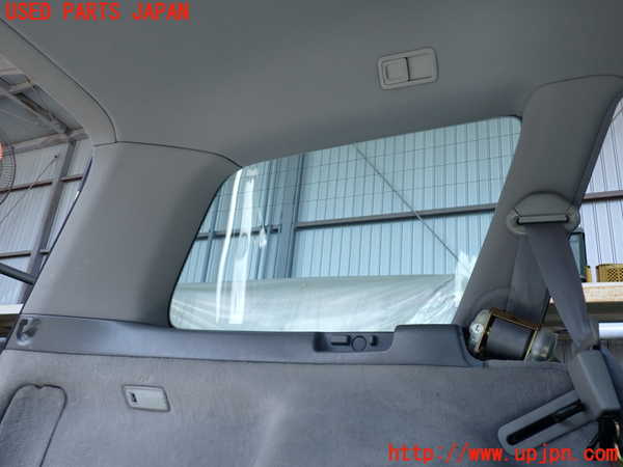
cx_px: 312
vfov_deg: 46.8
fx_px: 540
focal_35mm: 30
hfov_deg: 60.0
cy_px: 234
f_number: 2.3
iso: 100
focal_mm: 5.4
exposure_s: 1/250
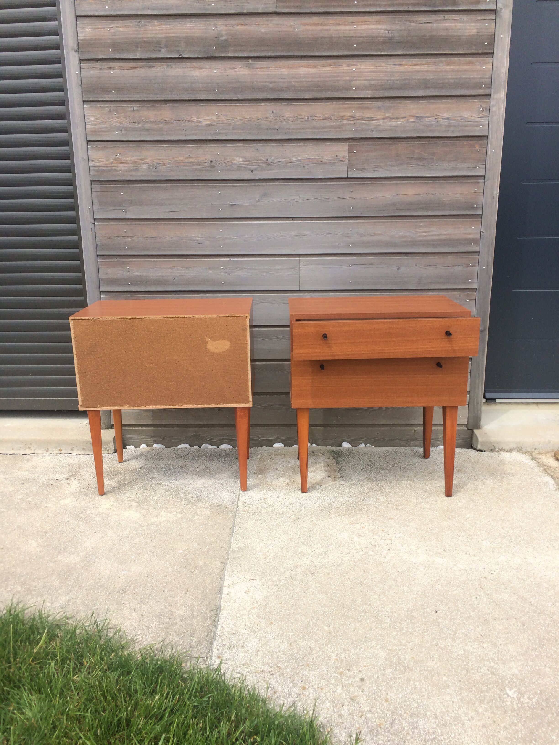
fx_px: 624
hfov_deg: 48.2
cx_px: 280
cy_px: 372
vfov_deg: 61.7
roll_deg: +2.0
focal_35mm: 29
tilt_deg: -15.1
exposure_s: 1/1109
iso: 32
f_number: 2.2
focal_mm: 4.15
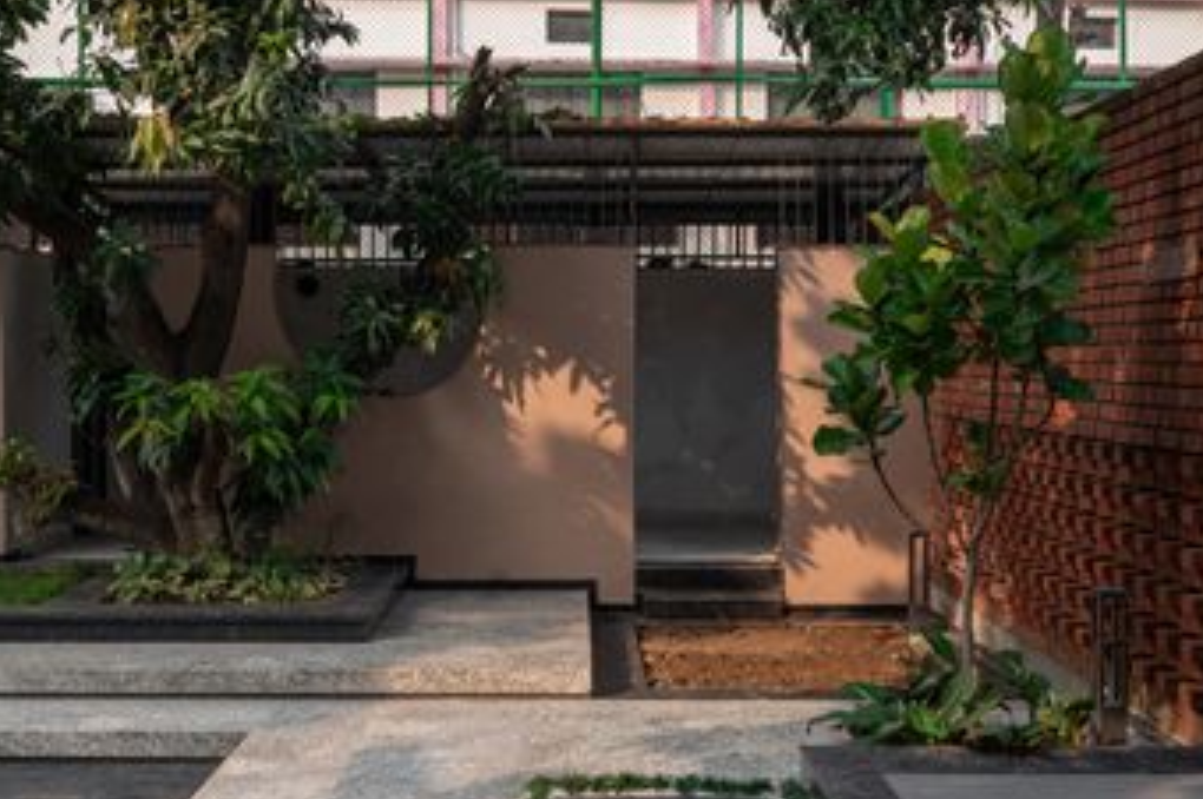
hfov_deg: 43.9
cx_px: 573
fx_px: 1490
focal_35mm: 45
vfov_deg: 30.0
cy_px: 378
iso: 100
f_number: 10
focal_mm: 34.5
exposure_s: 1/13
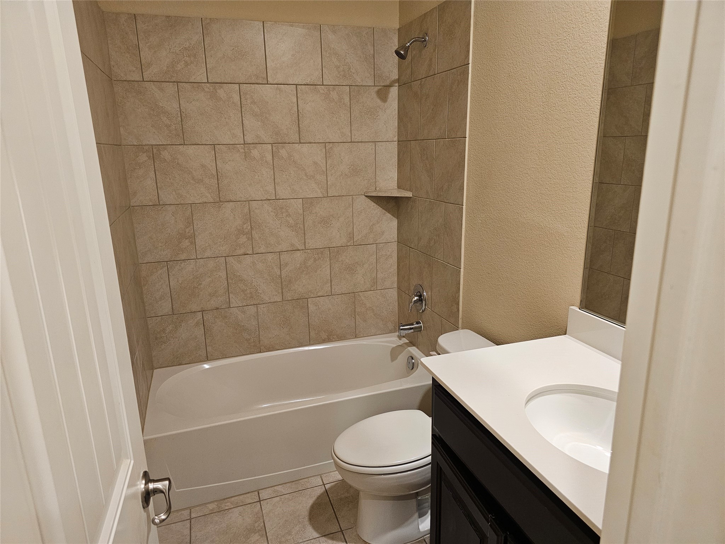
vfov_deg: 58.9
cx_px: 362
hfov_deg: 73.9
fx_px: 482
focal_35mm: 23
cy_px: 272
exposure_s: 1/120
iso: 500
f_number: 1.7
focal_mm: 6.3
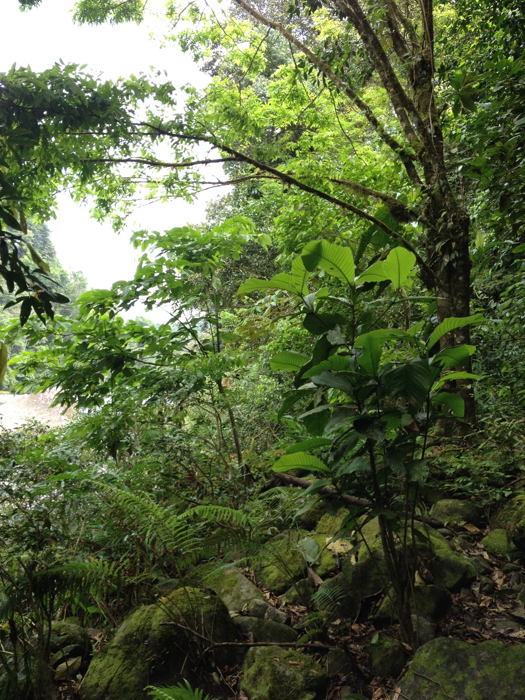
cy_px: 350
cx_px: 262
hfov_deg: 40.7
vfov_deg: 52.6
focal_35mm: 35
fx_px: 708
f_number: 2.4
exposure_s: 1/150
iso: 50
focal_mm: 4.28
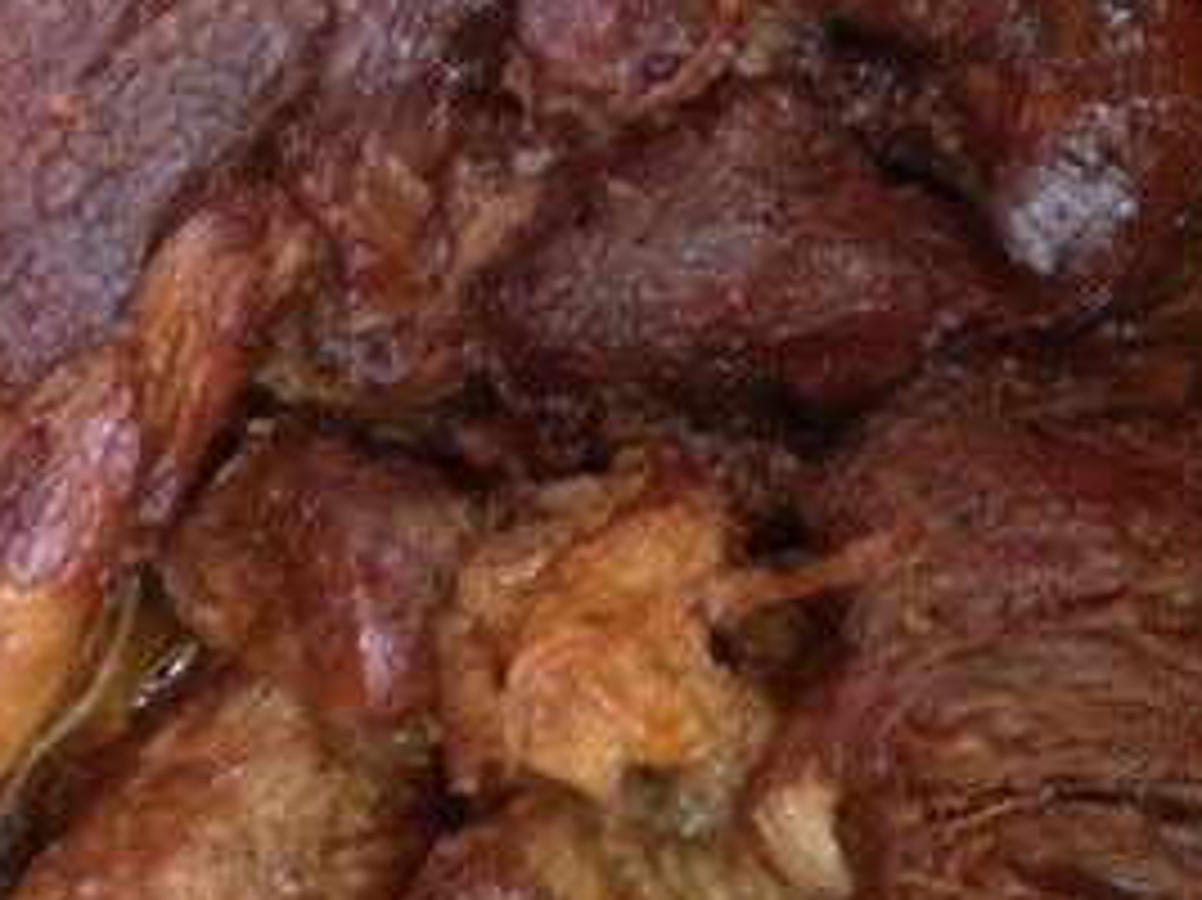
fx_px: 2915
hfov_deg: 23.1
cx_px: 320
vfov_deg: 17.5
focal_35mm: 84
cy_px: 274
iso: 400
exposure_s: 1/17
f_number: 2.4
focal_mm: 4.28
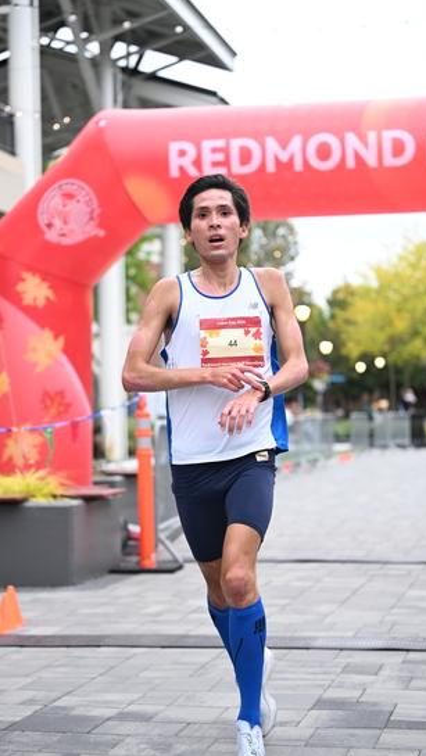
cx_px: 232
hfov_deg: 16.3
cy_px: 376
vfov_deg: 28.6
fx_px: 1484
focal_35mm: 74
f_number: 2.8
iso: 1600
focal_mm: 70
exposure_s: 1/800
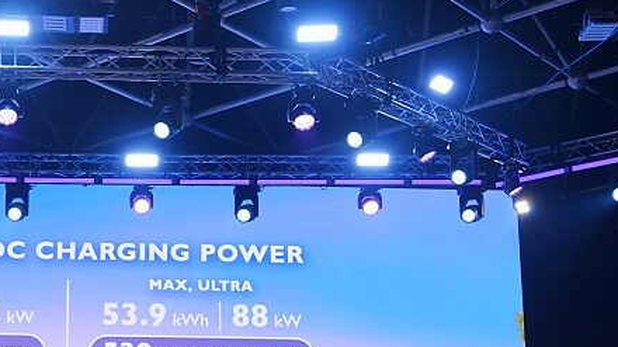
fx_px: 1327
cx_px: 80
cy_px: 330
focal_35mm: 81
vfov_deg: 14.7
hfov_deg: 25.5
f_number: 5.6
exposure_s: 1/160
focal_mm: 34
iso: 800
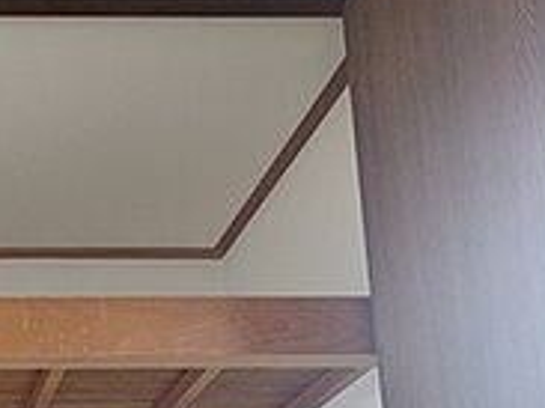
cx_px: -95
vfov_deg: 23.9
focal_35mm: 46
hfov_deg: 34.0
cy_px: 631
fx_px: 724
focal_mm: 1.83
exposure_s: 1/100
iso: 62
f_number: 2.2
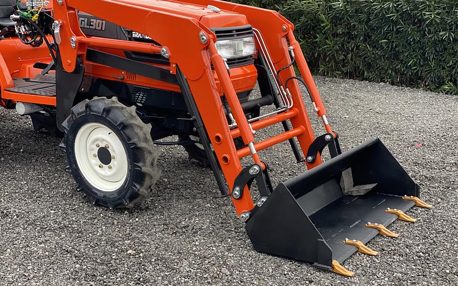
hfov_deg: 36.3
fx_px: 699
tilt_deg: -10.3
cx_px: 231
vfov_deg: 23.1
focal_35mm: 56
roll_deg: -1.0
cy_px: 133
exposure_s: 1/122
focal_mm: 6
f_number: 2
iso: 80
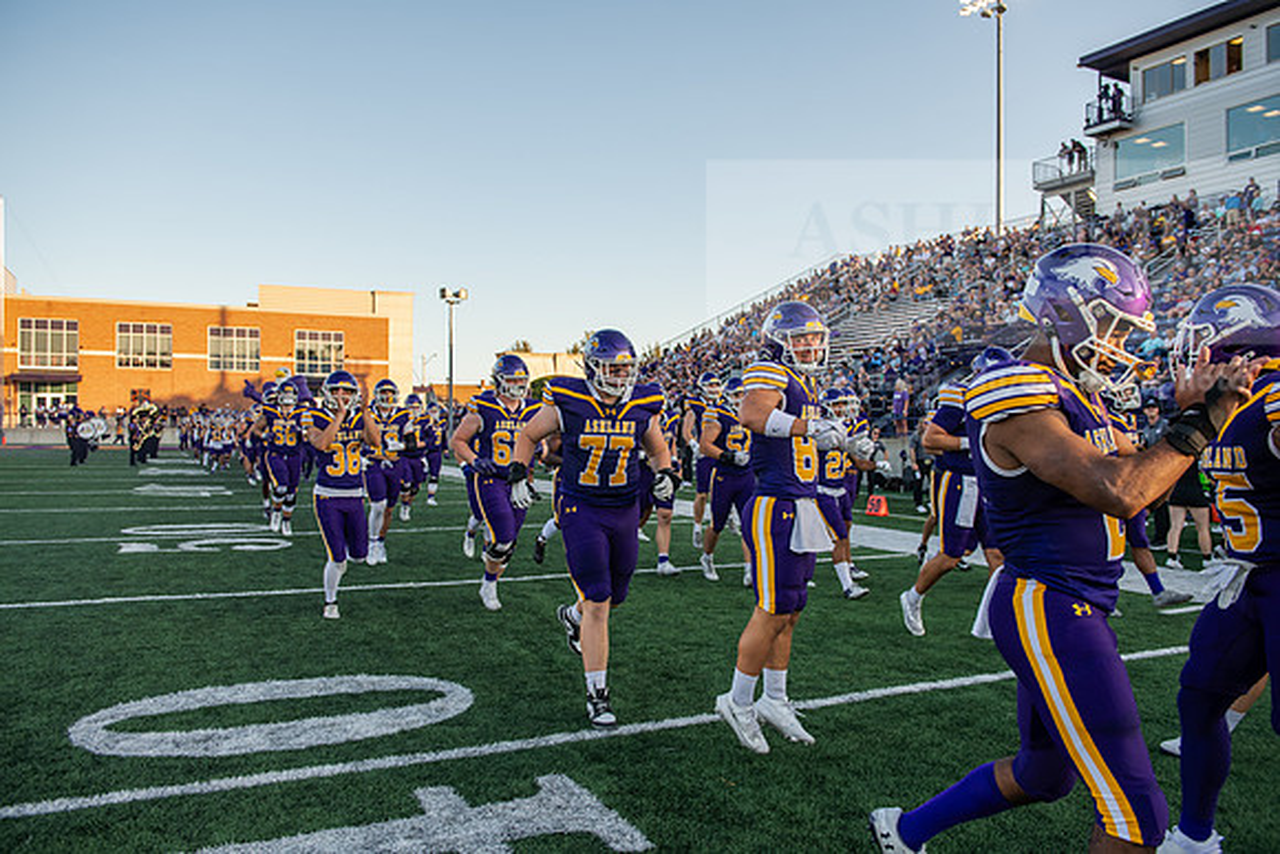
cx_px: 640
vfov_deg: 46.4
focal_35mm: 28
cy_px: 427
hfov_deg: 65.5
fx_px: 996
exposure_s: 1/500
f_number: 4
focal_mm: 28
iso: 320
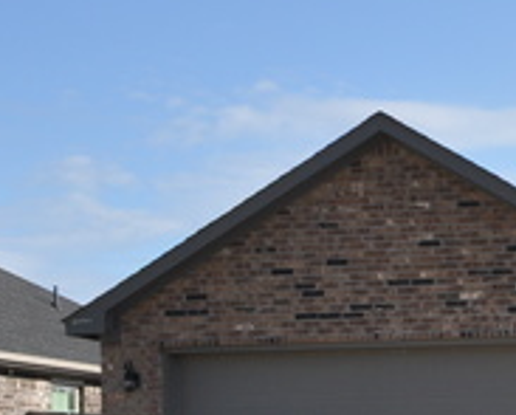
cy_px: 460
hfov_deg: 16.5
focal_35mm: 104
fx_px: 1591
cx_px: 813
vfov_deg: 14.5
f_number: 11
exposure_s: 1/200
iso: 200
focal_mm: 18
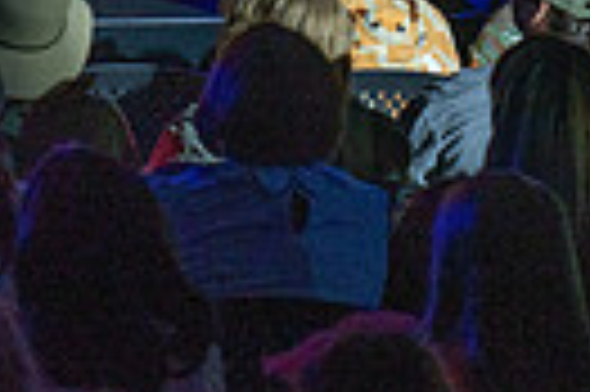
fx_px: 5091
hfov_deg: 6.5
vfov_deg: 4.4
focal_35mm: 311
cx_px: -459
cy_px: -151
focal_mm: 70
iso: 640
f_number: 4.5
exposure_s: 1/200
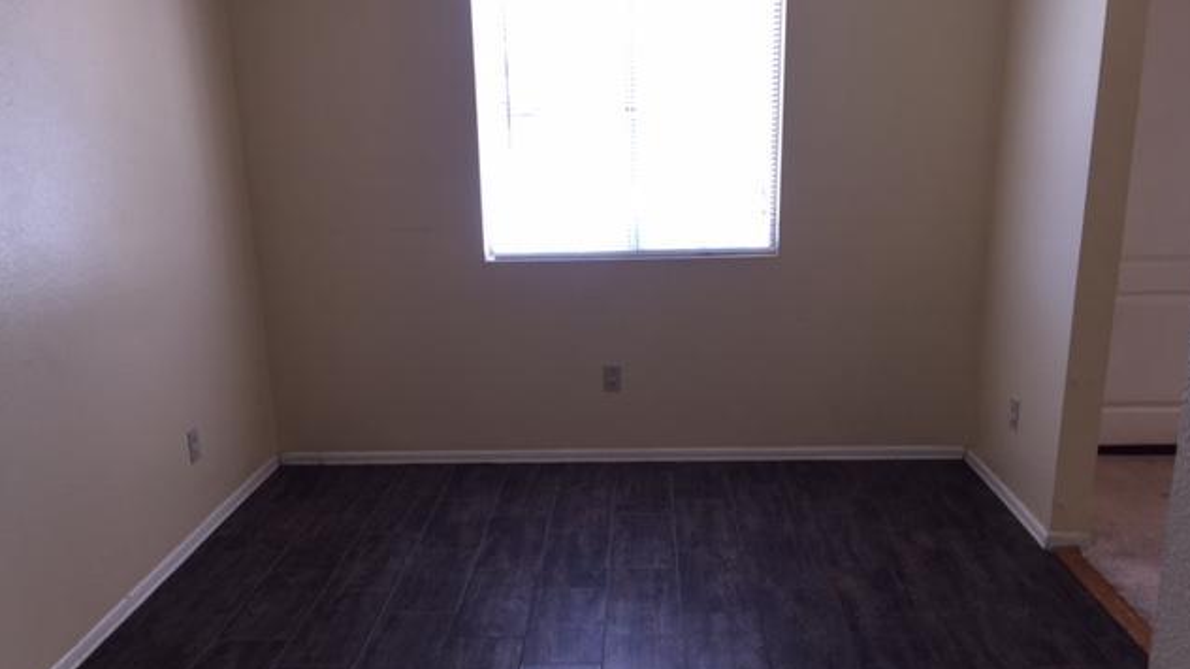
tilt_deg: -14.4
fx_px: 1009
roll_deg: +0.7
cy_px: 390
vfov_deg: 36.5
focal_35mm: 32
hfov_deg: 61.0
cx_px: 601
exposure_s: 1/37
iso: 32
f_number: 2.2
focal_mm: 4.15
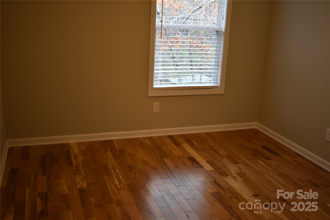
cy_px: 110
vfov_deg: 36.9
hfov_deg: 53.1
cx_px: 165
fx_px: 330
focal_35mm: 36
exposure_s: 1/60
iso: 450
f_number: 4
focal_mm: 24
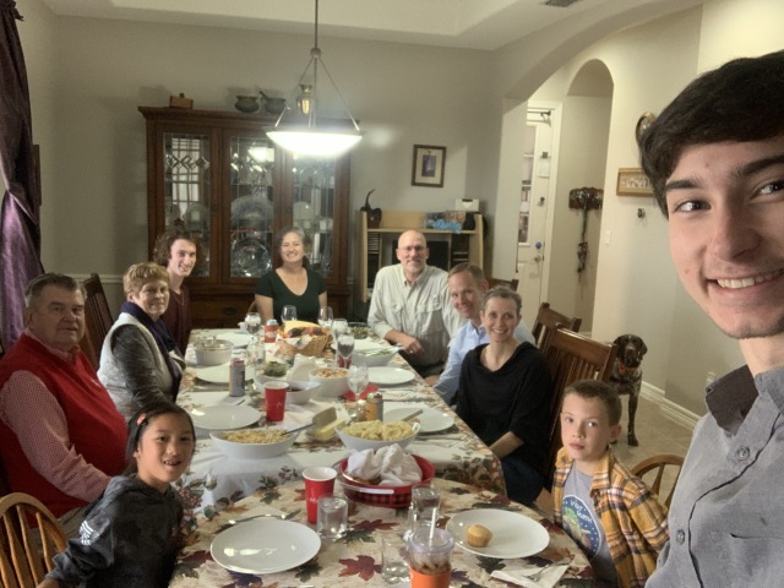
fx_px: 725
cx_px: 392
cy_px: 294
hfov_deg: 56.8
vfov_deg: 44.2
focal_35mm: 32
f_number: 2.2
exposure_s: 1/40
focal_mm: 2.87
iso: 320
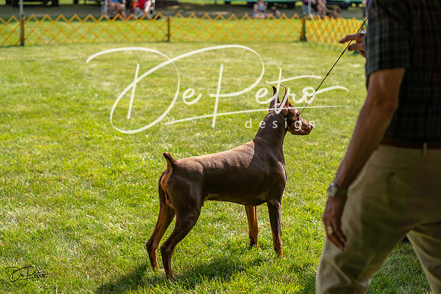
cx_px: 220
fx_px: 907
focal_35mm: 74
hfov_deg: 27.3
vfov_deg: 18.4
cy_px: 147
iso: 200
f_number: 3.5
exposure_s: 1/1600
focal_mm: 74
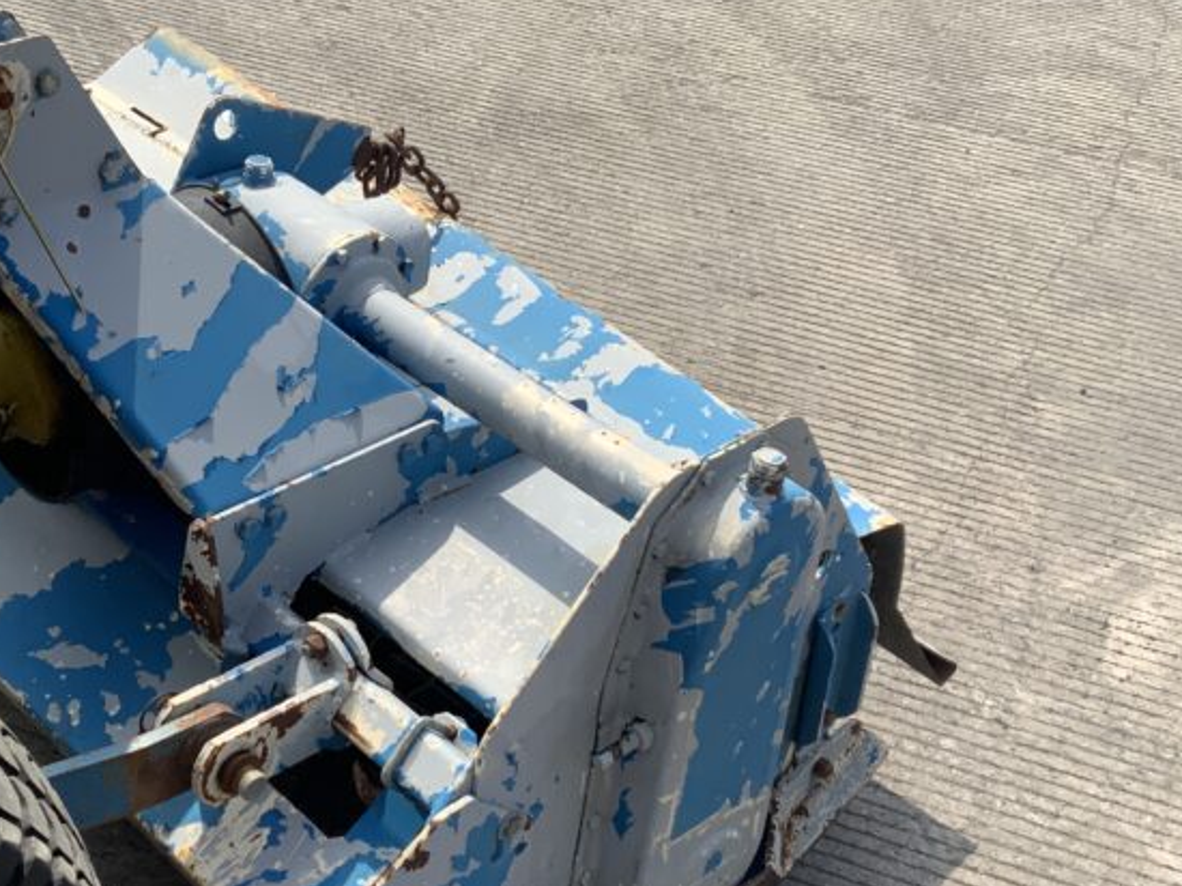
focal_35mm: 54
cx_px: 447
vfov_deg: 27.0
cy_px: 523
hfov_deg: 35.4
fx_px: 1843
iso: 16
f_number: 1.8
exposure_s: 1/1534
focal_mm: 3
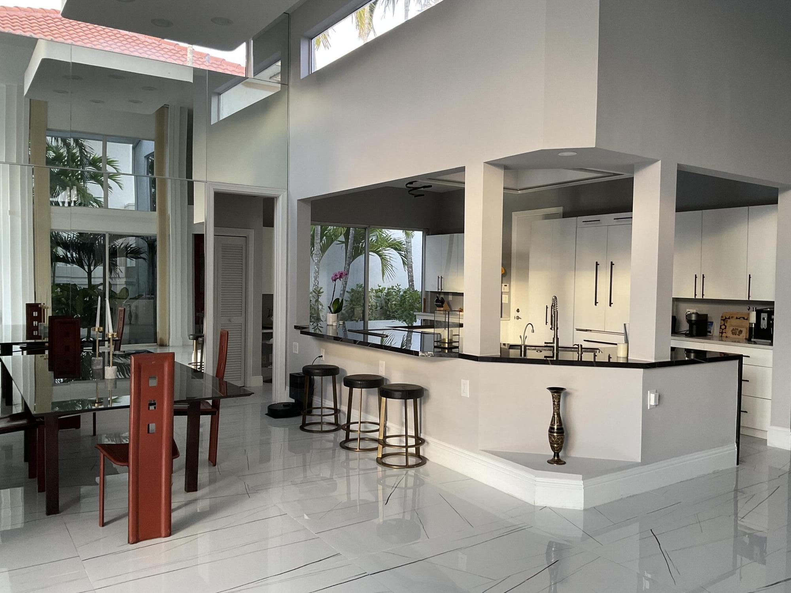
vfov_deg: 48.2
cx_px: 396
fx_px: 663
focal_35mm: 29
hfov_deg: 61.7
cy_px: 296
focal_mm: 3
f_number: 1.8
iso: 64
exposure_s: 1/85
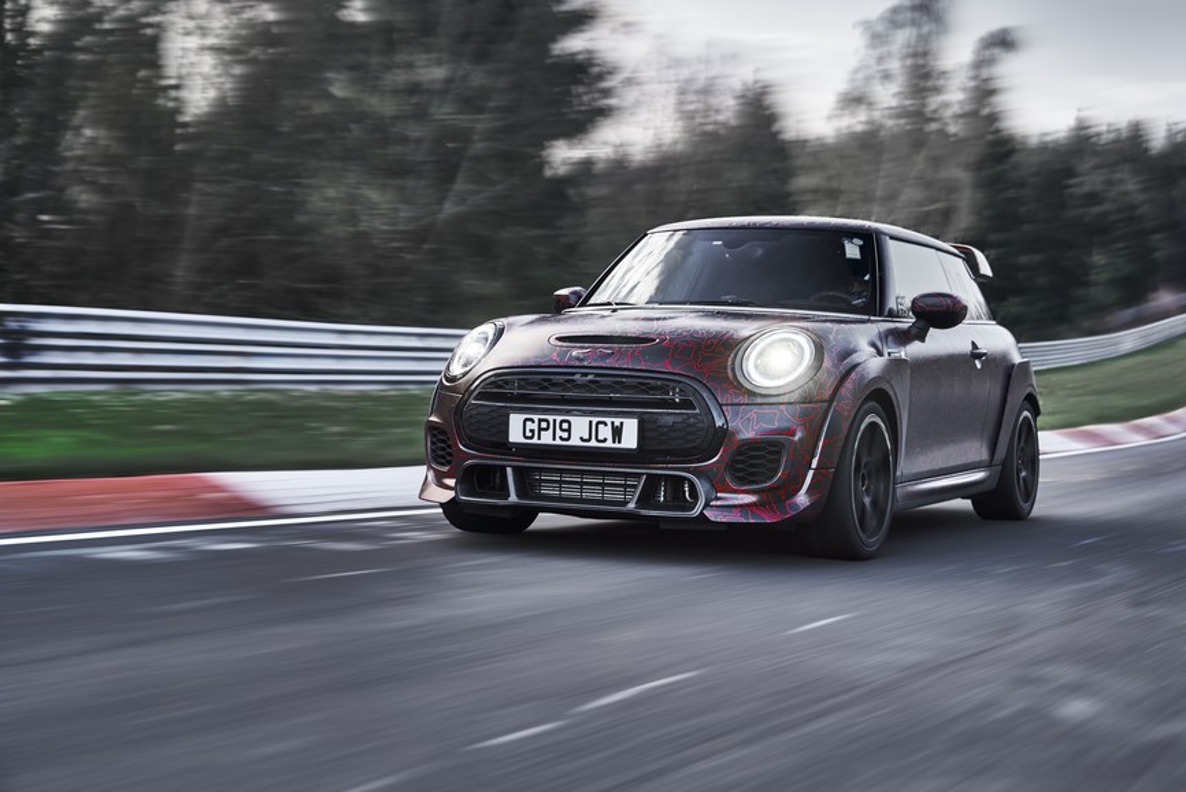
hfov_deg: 38.1
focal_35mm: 52
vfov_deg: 26.0
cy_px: 354
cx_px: 692
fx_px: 1714
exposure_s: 1/100
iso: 400
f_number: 4
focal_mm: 44
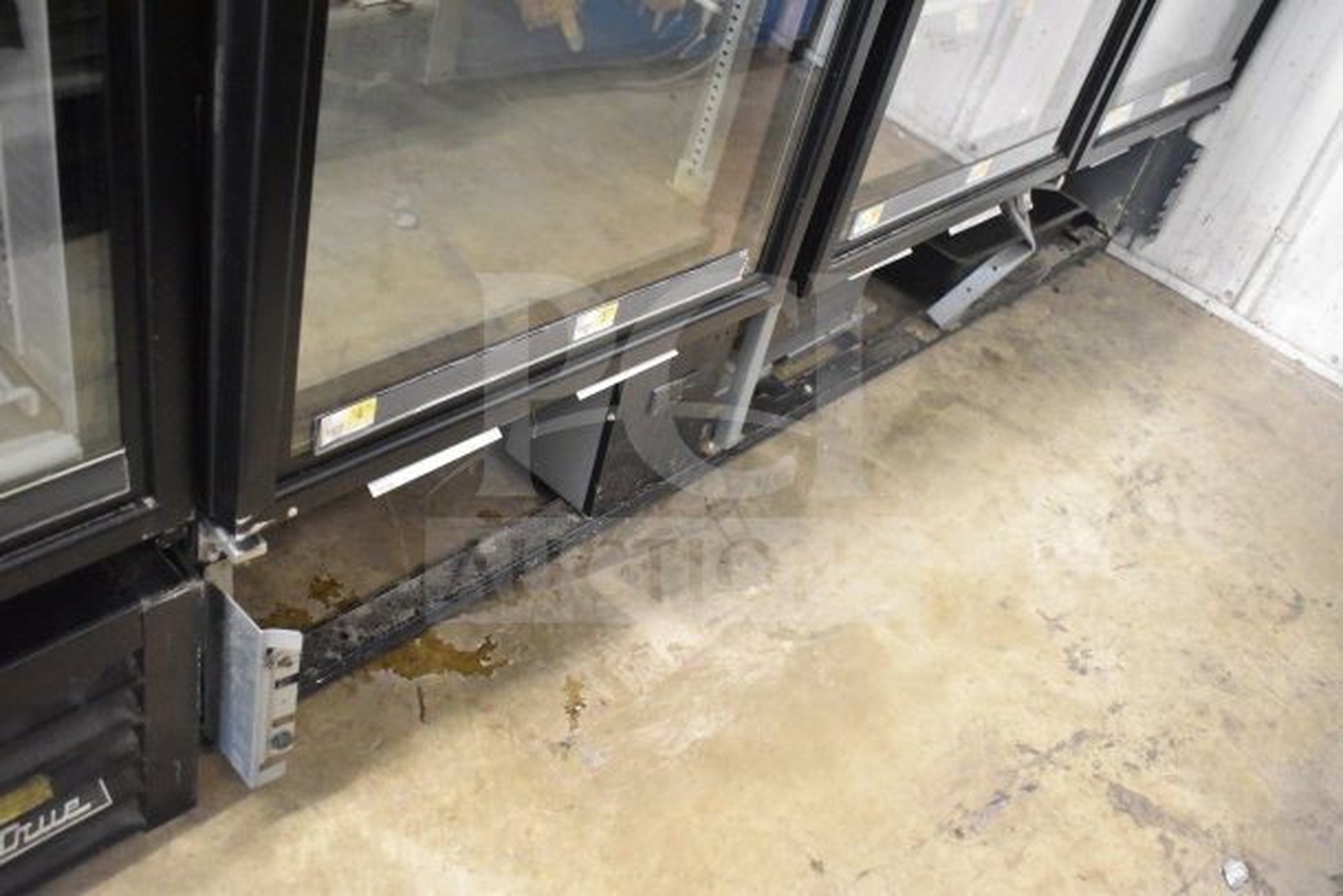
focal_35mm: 34
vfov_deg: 38.4
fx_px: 1287
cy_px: 448
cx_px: 672
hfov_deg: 55.1
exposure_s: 1/40
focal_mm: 23
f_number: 3.8
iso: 7200
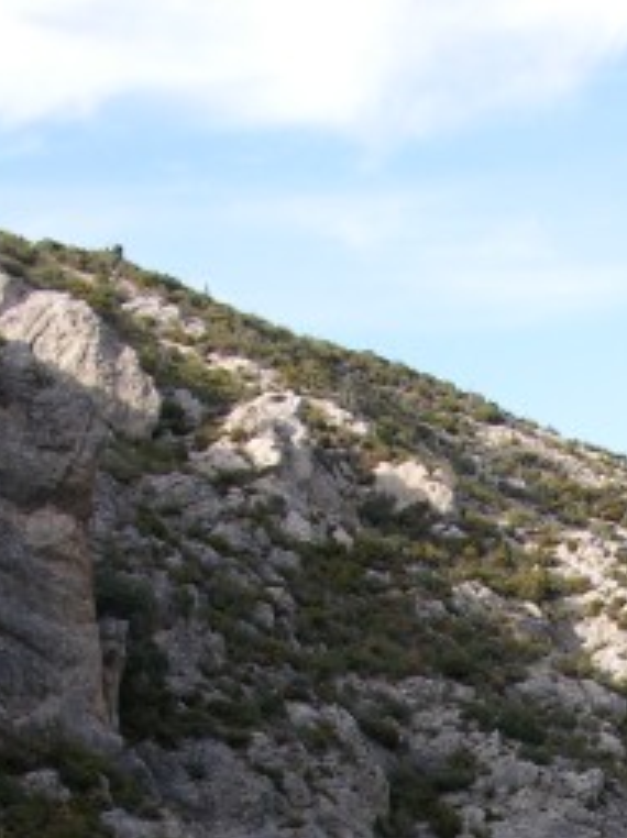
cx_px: 663
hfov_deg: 13.7
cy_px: 1211
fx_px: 2564
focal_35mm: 106
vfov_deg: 17.0
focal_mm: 8.9
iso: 50
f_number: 4.5
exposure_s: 1/124
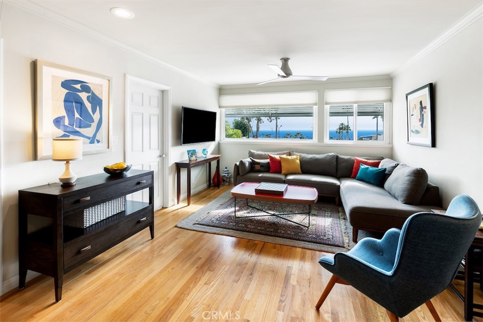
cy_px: 161
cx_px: 242
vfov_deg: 77.3
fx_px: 201
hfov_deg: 100.4
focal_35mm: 15
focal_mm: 15
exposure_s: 1/6
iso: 64
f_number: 10
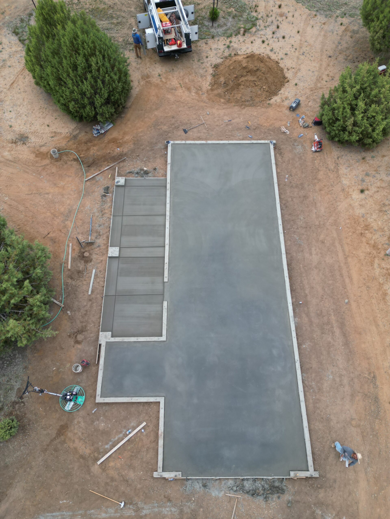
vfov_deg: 71.6
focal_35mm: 24
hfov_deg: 56.8
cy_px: 260
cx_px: 195
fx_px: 361
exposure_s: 1/250
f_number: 1.7
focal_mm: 6.72
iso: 110
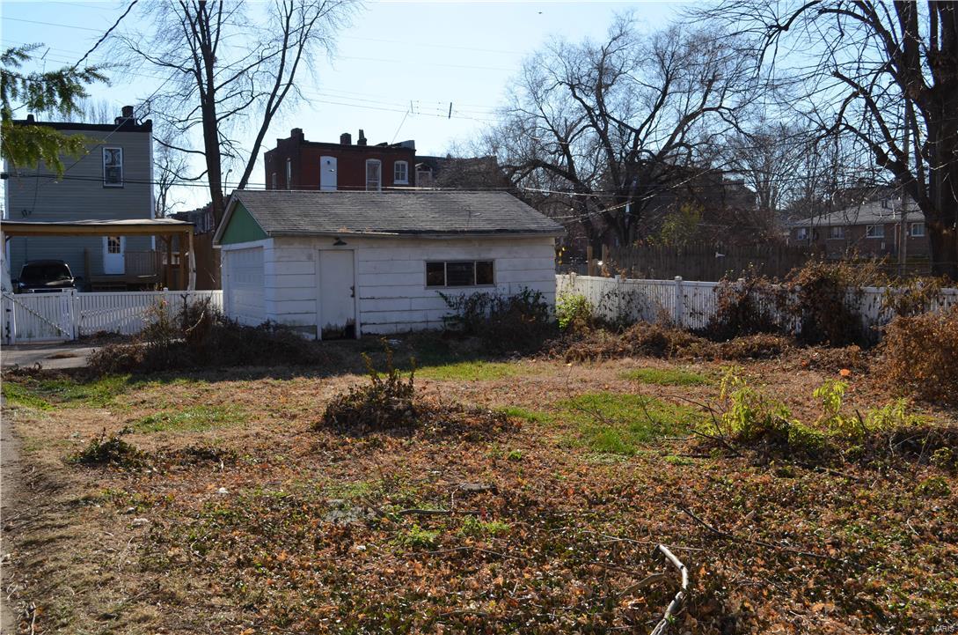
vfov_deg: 34.1
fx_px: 1036
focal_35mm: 39
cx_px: 479
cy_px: 318
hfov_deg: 49.6
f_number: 9
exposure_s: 1/200
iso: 100
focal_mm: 26
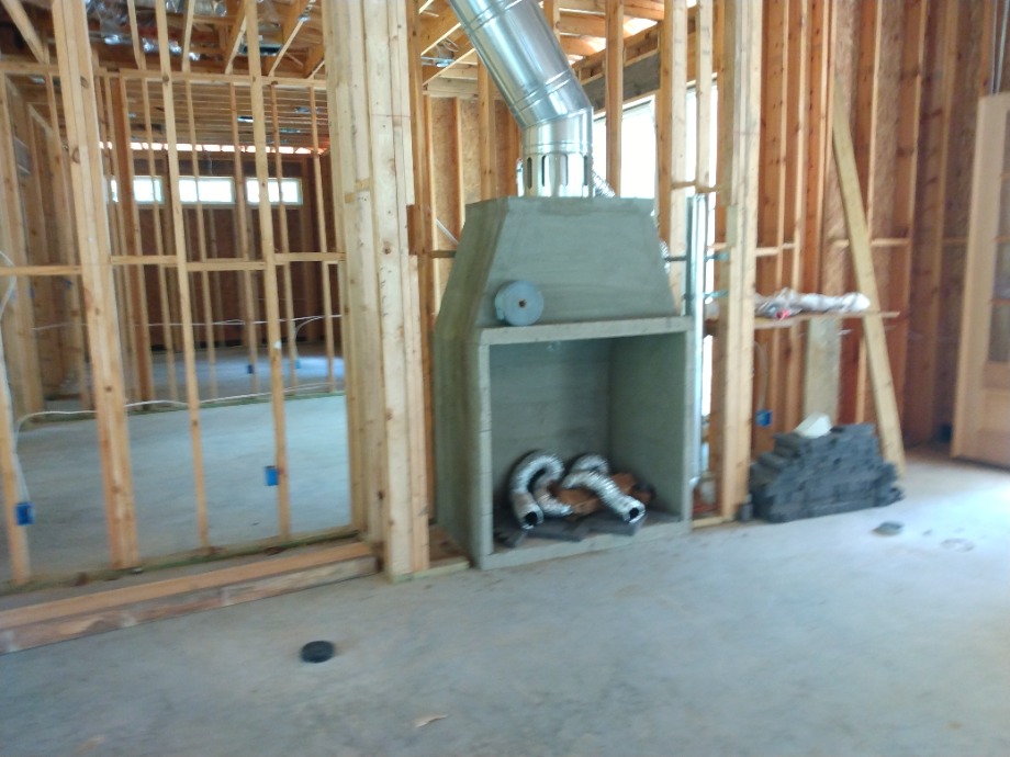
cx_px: 505
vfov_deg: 66.0
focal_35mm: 20
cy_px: 378
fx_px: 584
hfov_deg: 81.7
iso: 434
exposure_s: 1/30
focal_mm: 3.54
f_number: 2
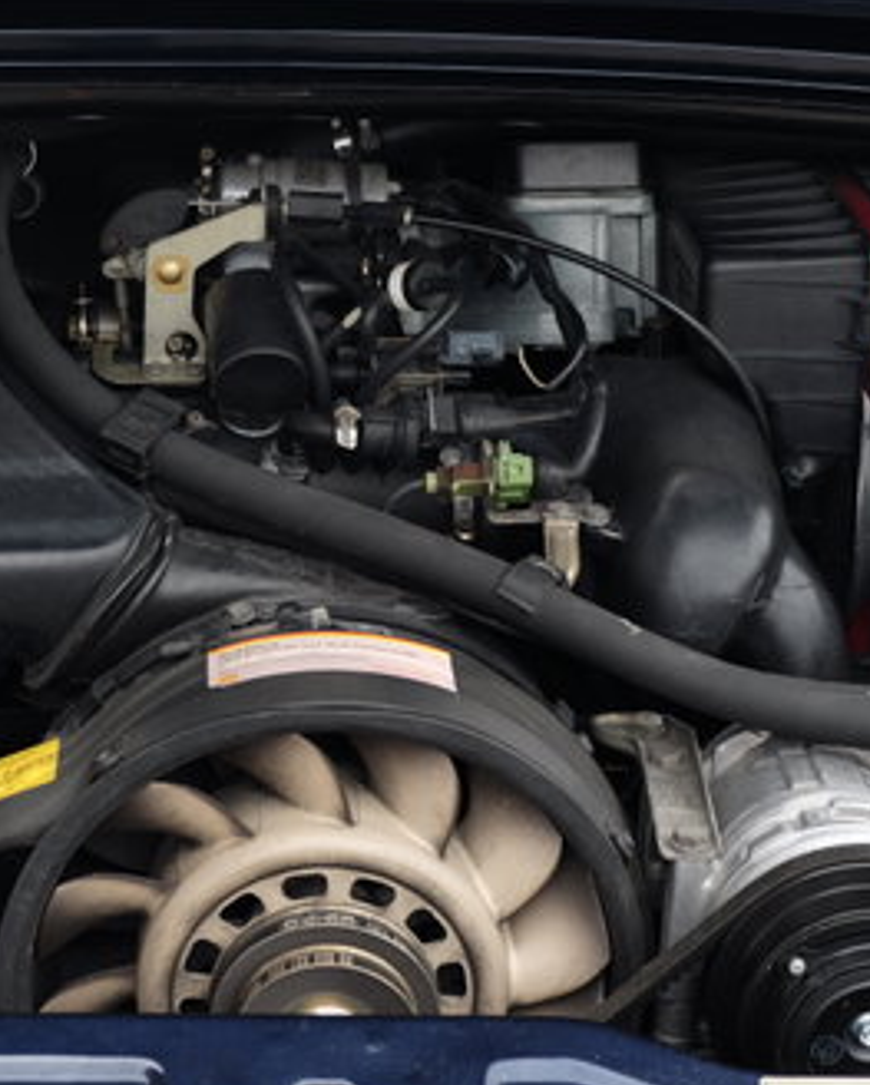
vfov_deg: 24.0
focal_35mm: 79
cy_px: 387
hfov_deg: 19.3
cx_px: 251
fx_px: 2539
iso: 200
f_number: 3.2
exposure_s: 1/150
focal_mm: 24.3
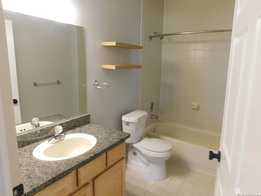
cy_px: 97
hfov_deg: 71.6
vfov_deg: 56.8
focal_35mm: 24
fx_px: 181
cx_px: 127
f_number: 3
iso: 220
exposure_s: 1/30
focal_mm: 4
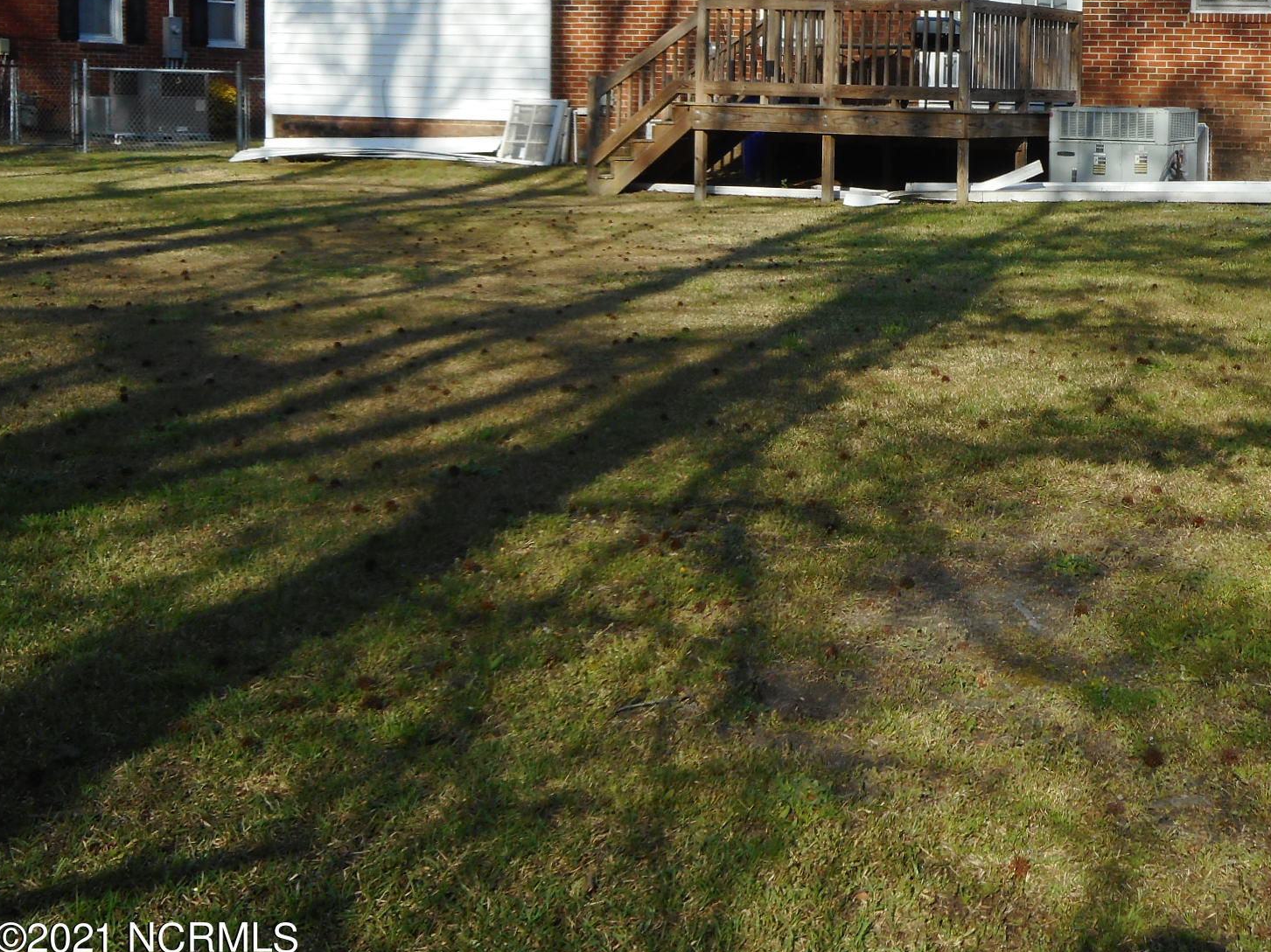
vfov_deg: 23.8
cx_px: 984
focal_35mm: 61
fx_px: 2239
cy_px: 258
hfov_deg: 31.0
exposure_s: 1/400
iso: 80
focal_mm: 6.9
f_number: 4.5
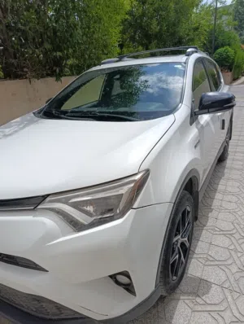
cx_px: 122
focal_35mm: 23
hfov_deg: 59.0
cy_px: 162
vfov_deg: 73.8
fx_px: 215
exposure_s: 1/732
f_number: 1.7
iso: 50
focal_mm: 6.11
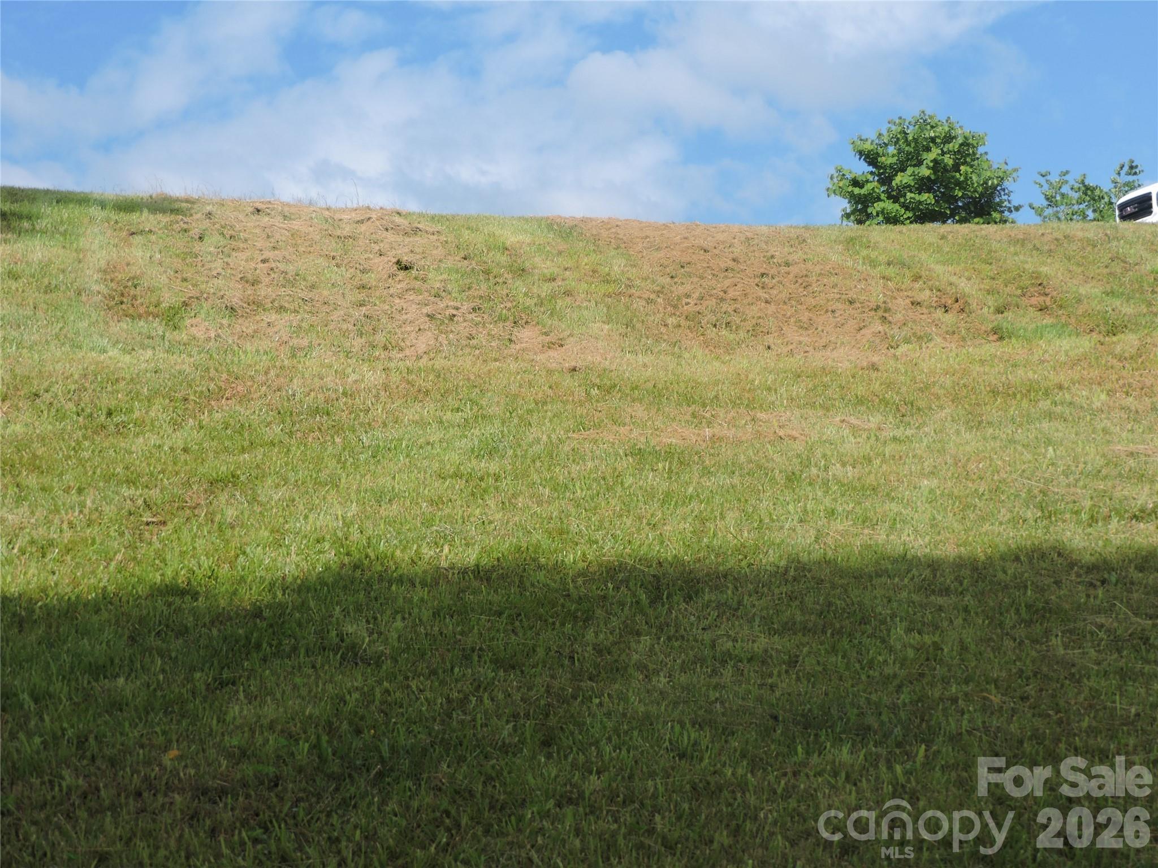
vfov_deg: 19.6
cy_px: 434
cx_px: 579
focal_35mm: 75
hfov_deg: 26.0
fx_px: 2509
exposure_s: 1/800
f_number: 3.9
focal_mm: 13.4
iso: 100
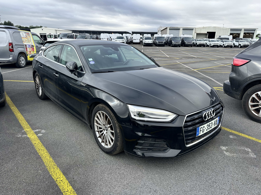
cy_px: 98
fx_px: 181
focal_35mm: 24
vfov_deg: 56.8
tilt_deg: -13.1
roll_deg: -2.2
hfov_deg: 71.6
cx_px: 130
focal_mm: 6.86
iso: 80
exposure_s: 1/1357
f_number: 1.78
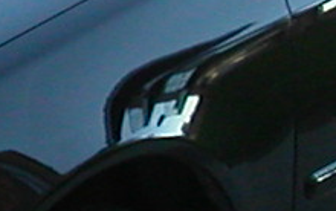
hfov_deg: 7.3
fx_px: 2612
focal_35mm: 285
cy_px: 78
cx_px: -141
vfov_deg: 4.6
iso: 100
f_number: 2.7
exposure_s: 1/131
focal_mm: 5.6
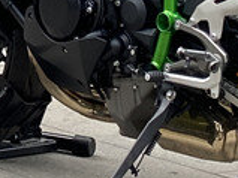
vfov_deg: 6.7
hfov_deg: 9.6
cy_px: -310
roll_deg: -3.6
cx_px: -39
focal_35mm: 204
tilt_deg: +7.1
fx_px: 1402
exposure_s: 1/374
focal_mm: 4.25
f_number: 1.8
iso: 32
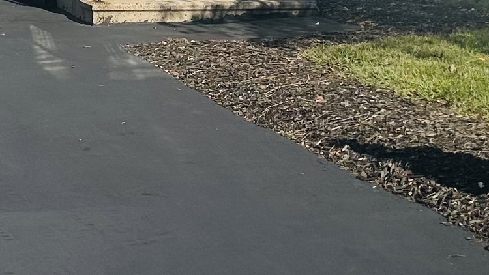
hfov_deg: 17.8
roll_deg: -0.2
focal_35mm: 116
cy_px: -179
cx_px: -50
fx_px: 1504
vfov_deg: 10.0
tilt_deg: +0.2
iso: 50
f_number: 1.5
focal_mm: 5.7
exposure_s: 1/12658
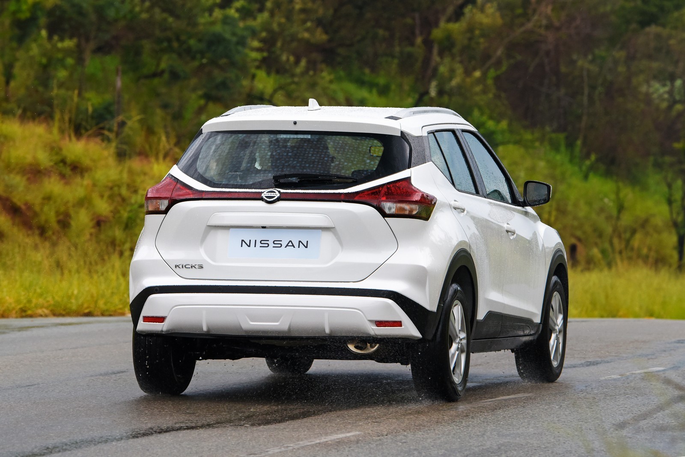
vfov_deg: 9.8
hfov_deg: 14.6
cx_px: 342
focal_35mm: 140
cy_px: 228
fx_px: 2665
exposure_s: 1/400
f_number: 4.5
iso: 800
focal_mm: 140
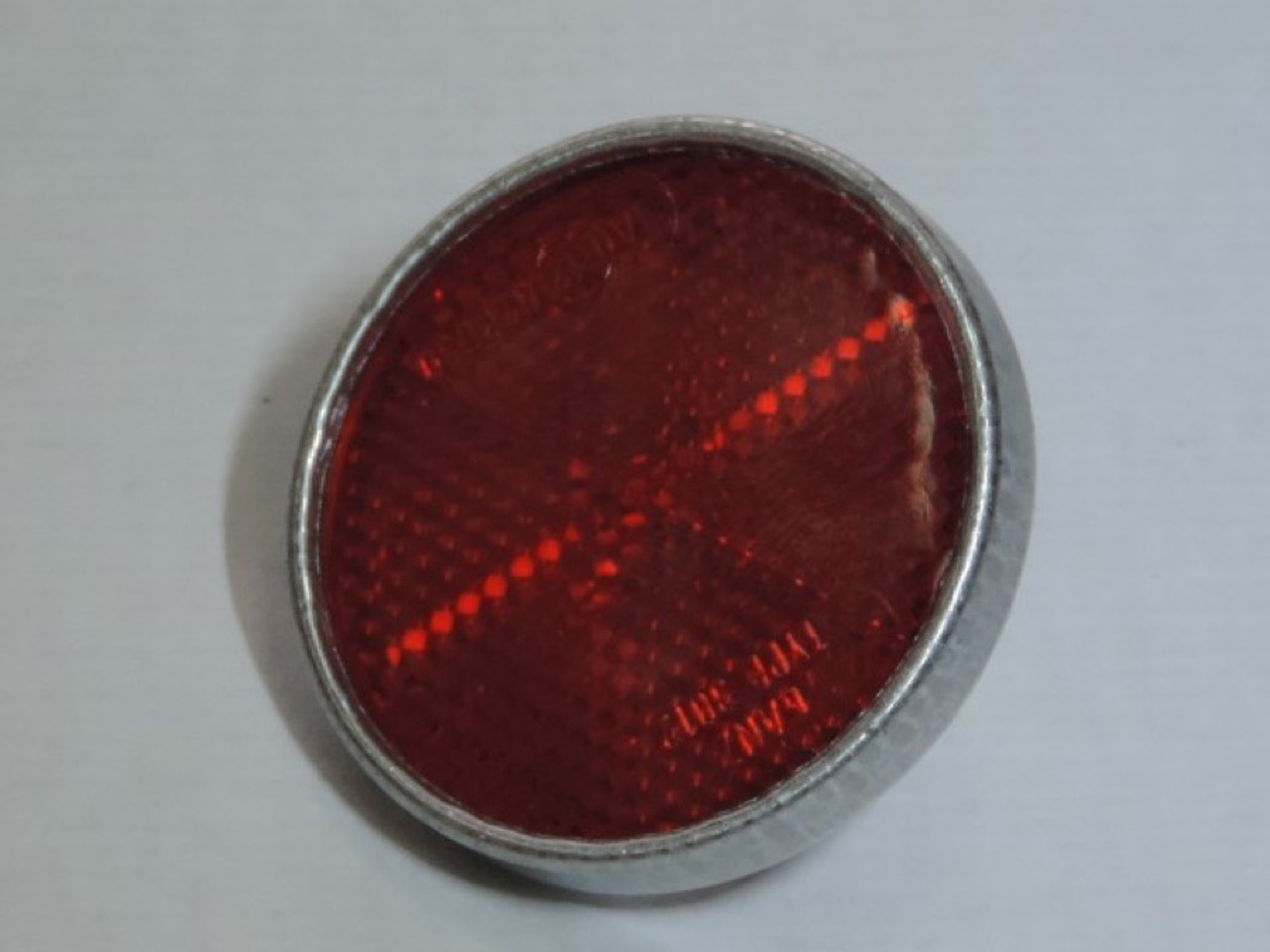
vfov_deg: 7.4
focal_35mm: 200
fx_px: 7338
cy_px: 476
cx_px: 635
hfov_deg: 9.9
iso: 400
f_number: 4.6
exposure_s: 1/100
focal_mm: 35.6
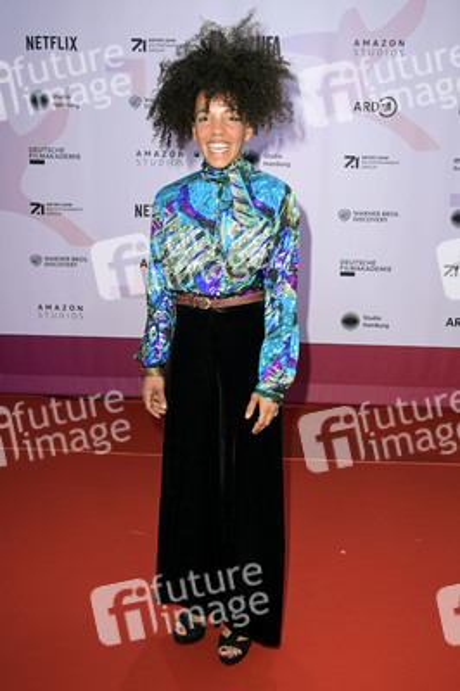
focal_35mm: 36
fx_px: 691
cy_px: 346
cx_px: 230
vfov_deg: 53.2
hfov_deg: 36.8
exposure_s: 1/200
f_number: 5.6
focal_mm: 36
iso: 250
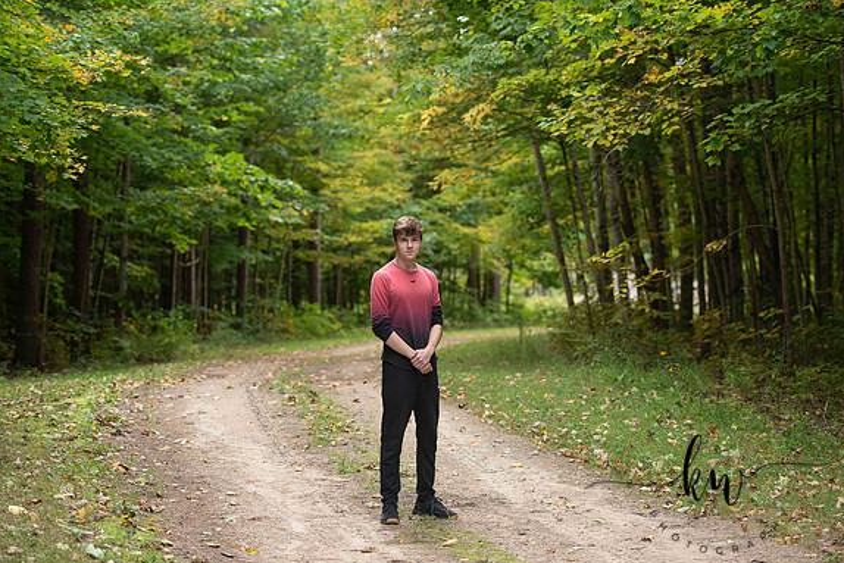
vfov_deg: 15.0
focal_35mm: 91
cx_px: 425
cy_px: 283
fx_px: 2134
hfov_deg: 22.4
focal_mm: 90
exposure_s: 1/320
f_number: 2.8
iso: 500
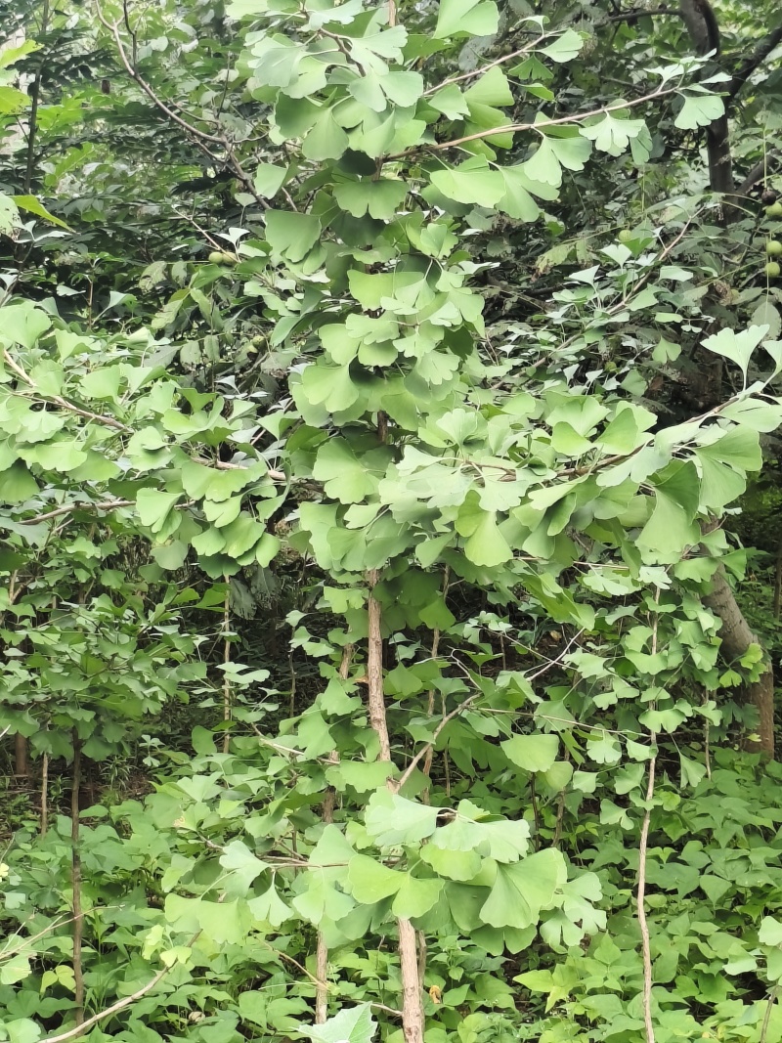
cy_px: 522
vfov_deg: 26.7
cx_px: 391
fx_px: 2199
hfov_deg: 20.2
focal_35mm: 73
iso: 64
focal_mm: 4.94
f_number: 1.5
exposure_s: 1/100
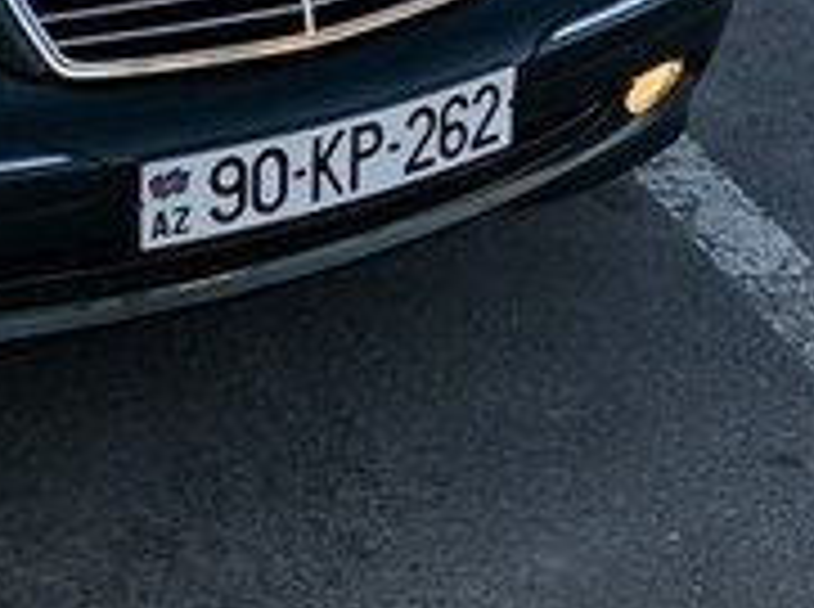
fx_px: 2488
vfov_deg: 13.3
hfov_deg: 17.9
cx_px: -99
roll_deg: +0.9
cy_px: -245
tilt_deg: -15.1
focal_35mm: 106
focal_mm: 3.99
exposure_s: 1/153
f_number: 1.8
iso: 20
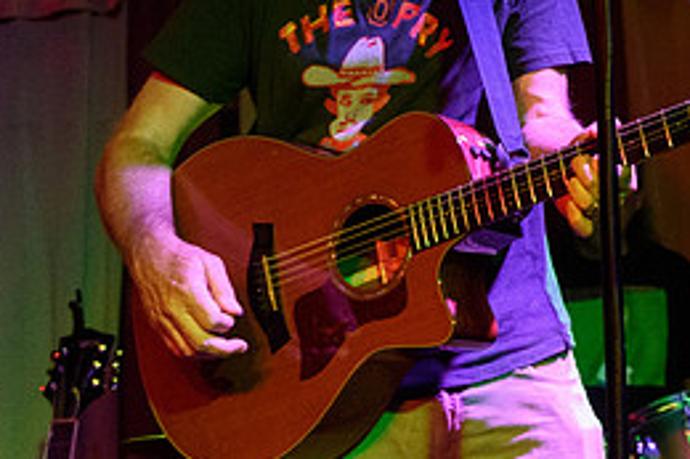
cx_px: 802
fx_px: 1647
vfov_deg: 15.3
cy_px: -97
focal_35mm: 86
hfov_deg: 22.1
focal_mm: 32
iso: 3200
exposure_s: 1/80
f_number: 3.2
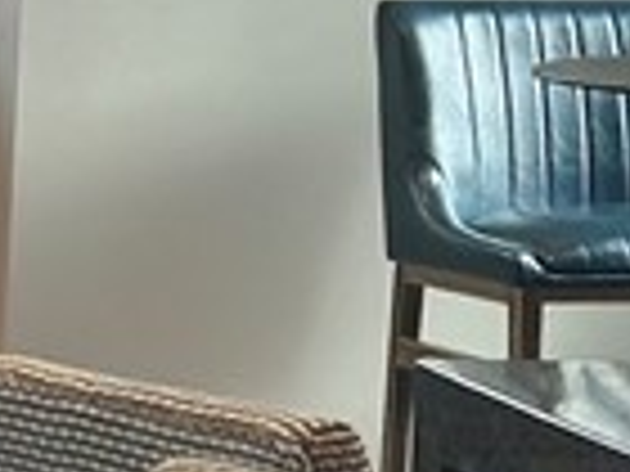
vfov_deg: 4.2
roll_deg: -0.8
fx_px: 6370
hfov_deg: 5.2
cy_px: 112
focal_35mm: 350
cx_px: -1557
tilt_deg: -4.5
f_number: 1.78
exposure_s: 1/120
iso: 64
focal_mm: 6.86
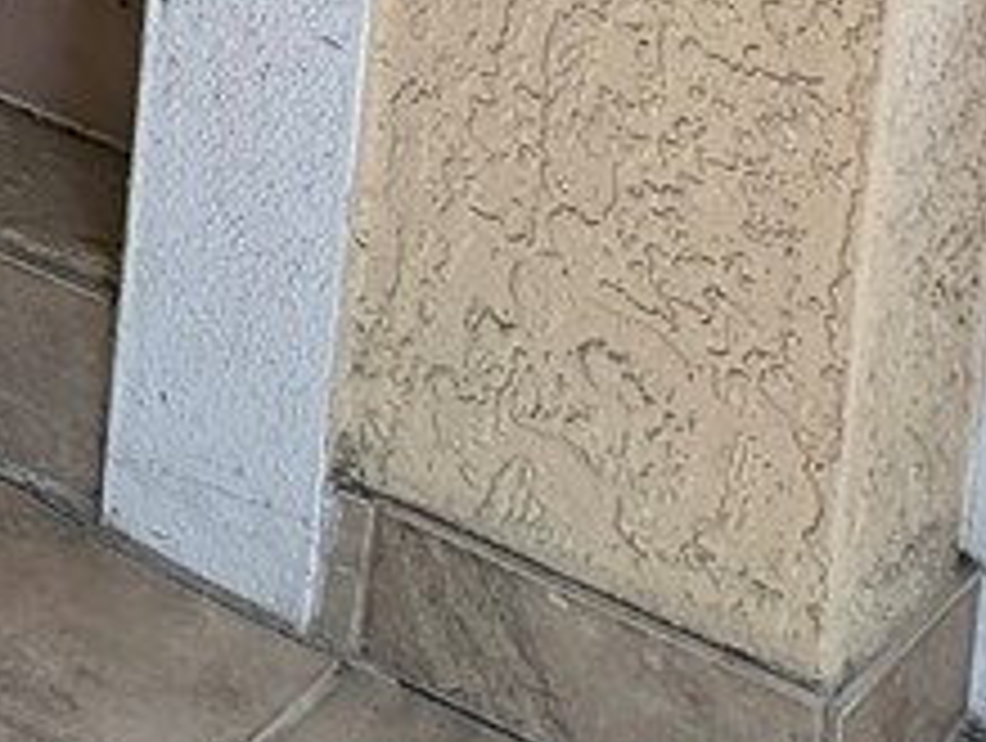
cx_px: -1675
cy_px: -1745
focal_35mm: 175
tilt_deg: -9.0
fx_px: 4993
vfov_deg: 7.2
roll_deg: -0.7
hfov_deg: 9.5
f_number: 1.78
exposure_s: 1/155
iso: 200
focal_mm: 6.76
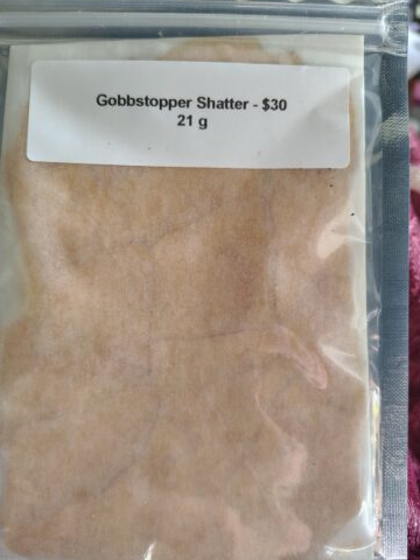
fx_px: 404
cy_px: 274
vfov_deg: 69.4
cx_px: 208
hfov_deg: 54.9
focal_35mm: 25
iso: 745
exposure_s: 1/60
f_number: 1.8
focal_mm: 5.56
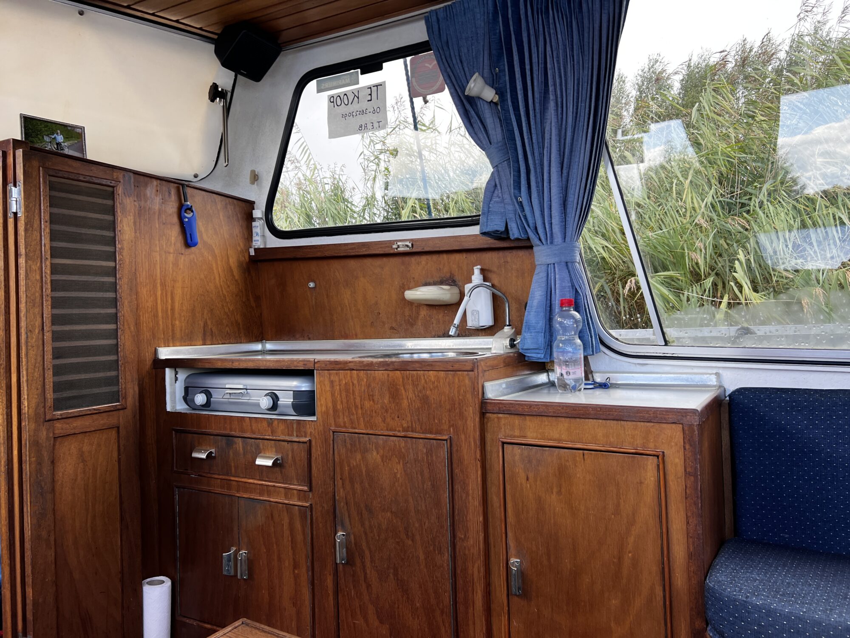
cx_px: 425
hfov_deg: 67.3
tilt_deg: -0.1
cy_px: 319
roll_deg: +2.7
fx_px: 638
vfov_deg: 53.1
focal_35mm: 26
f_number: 1.5
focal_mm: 5.7
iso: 40
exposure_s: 1/181
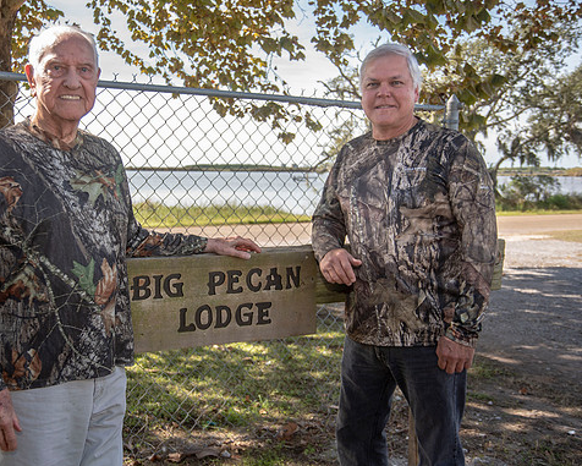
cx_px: 232
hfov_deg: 45.5
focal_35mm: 40
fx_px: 689
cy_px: 235
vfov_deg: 37.3
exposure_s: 1/160
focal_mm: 35
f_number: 5.6
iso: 100
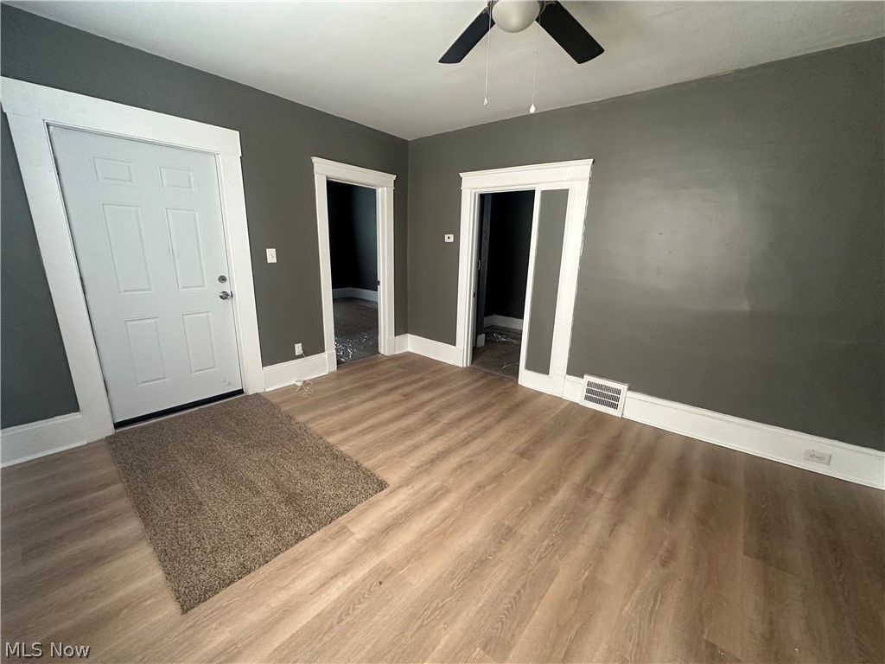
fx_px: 358
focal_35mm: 14
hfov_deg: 102.1
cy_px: 332
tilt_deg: -13.9
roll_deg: -1.1
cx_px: 442
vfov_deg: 85.7
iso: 320
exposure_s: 1/76
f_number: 2.2
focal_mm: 2.22
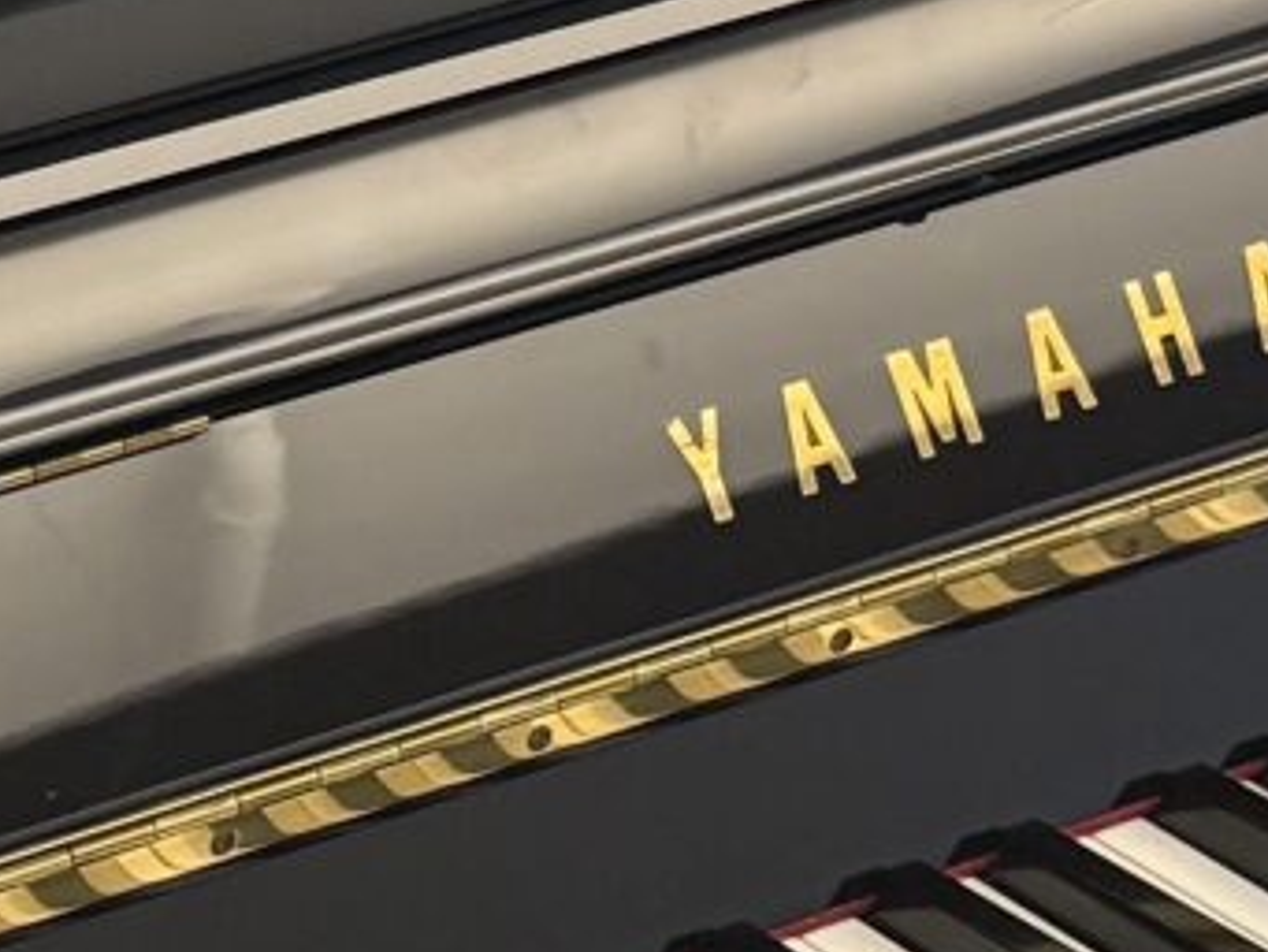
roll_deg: -0.2
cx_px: 89
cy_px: 870
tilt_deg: -30.6
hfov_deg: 10.9
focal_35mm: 180
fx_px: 6596
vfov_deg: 8.2
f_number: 1.78
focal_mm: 6.76
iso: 125
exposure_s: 1/100
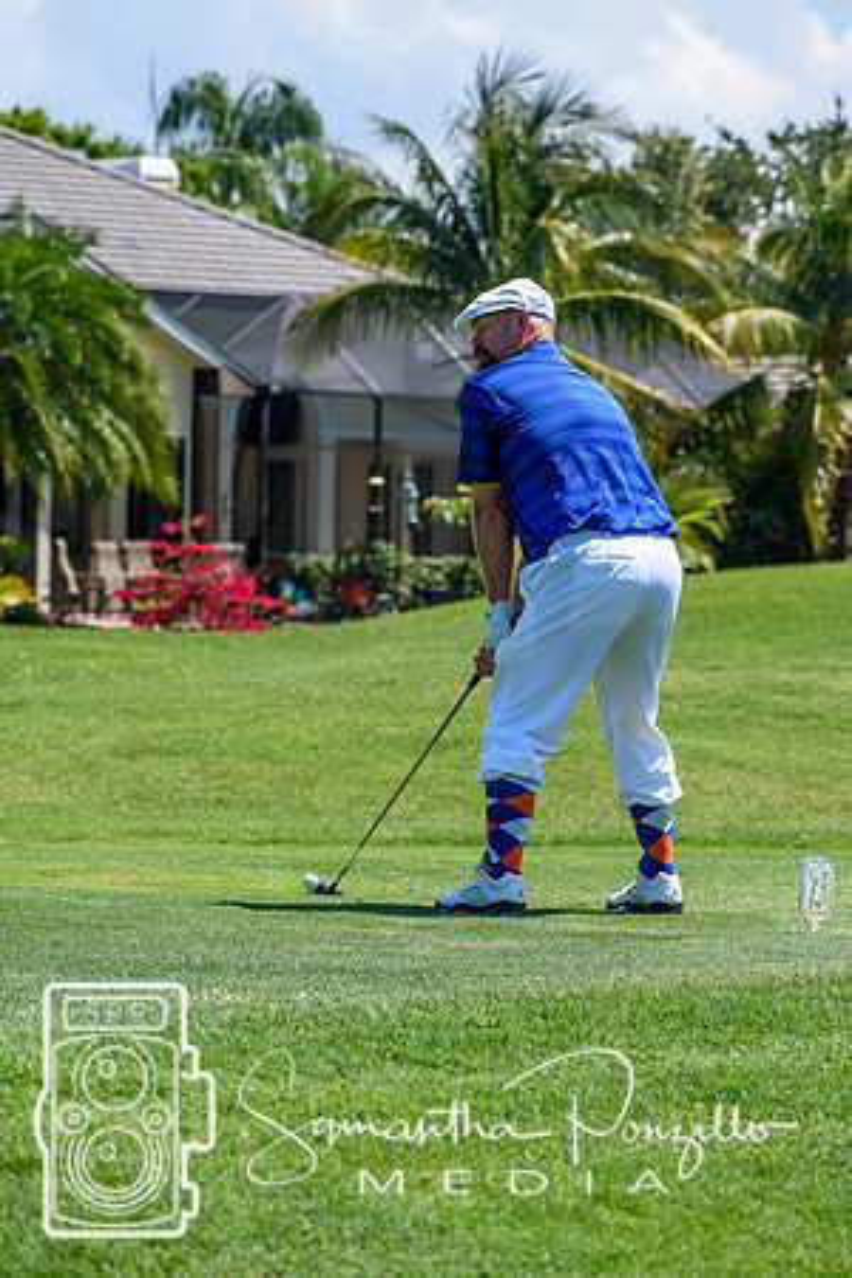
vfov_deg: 11.2
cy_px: 639
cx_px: 426
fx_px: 6496
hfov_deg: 7.5
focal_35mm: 183
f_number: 7.1
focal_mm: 122
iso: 200
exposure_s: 1/800
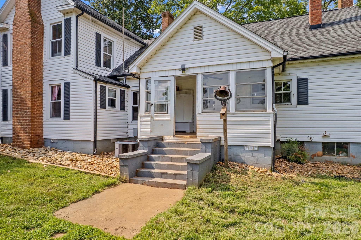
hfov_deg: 78.6
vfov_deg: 57.2
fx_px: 220
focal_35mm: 22
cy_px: 120
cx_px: 180
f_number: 2.8
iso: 100
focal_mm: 8.38
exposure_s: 1/640
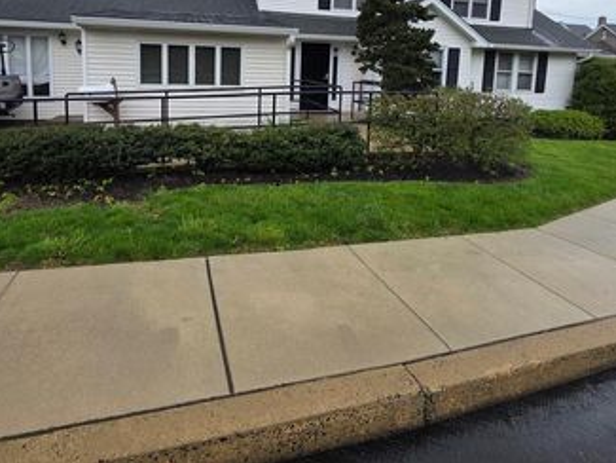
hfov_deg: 81.6
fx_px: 356
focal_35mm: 20
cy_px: 109
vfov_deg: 61.8
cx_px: 284
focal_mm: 2.2
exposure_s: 1/580
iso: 40
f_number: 1.9
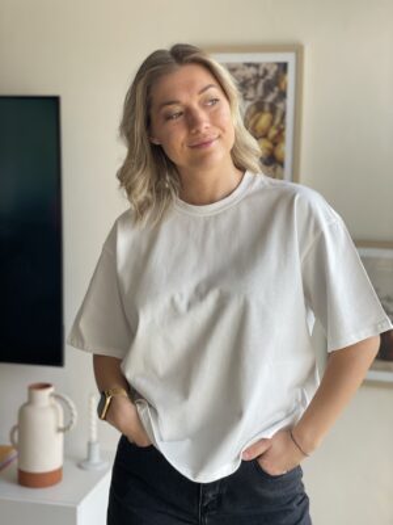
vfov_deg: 36.8
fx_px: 787
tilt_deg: -6.3
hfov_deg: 28.0
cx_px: 196
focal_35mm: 52
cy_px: 262
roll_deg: -0.5
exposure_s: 1/122
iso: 32
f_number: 2
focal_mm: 6
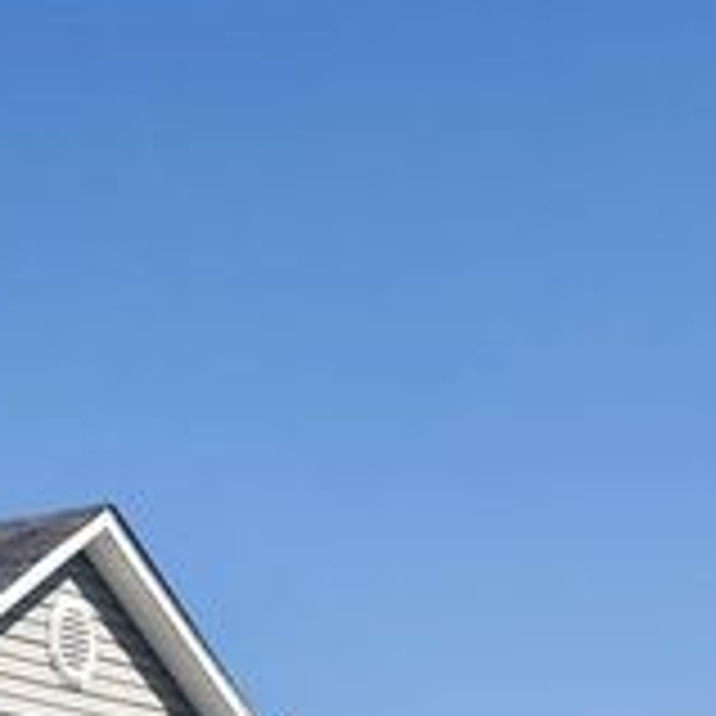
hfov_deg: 12.5
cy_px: 995
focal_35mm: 137
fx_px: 3206
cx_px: -135
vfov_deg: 12.3
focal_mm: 6.76
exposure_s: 1/6711
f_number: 1.78
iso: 80
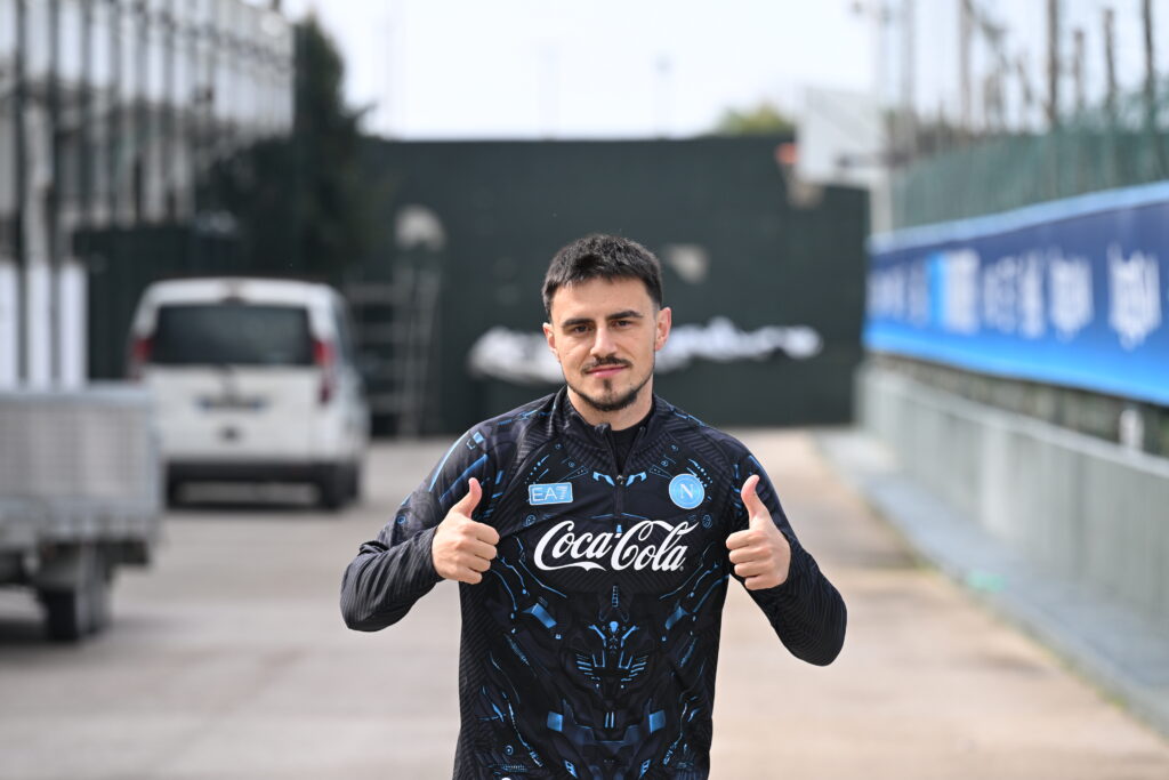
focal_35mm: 200
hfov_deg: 10.3
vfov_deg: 6.9
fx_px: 6495
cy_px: 390
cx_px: 584
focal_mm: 200
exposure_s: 1/1250
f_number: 5
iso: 400
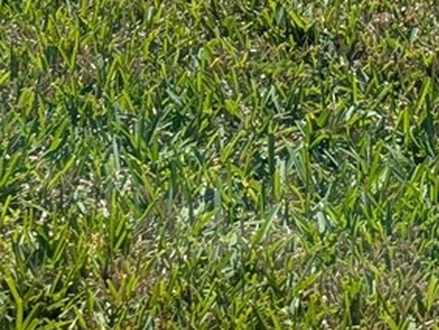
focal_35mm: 174
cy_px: -697
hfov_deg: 10.9
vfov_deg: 7.4
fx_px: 2209
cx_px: -223
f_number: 1.85
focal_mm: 6.81
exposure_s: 1/2976
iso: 47
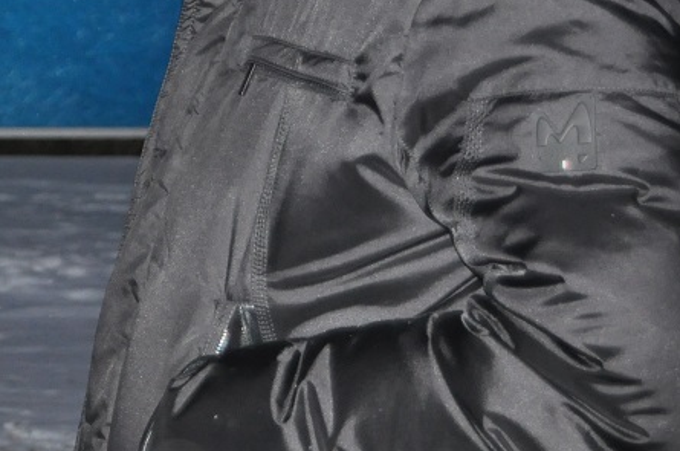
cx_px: -56
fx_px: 3601
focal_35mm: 191
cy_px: -114
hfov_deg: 10.7
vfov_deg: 7.1
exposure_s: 1/60
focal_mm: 44
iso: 800
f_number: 4.5
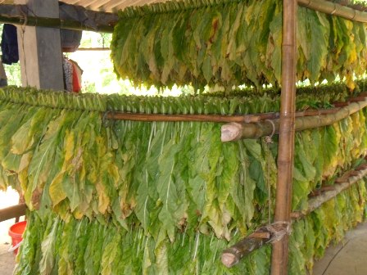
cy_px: 138
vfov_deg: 32.9
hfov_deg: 42.9
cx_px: 184
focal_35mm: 44
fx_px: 466
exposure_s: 1/45
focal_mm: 7.8
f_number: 4.5
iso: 400
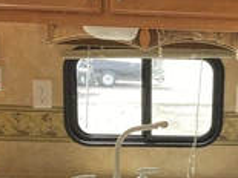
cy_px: 127
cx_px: 213
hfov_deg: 25.2
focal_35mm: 75
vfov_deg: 19.5
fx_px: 515
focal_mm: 3
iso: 40
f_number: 1.8
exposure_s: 1/122
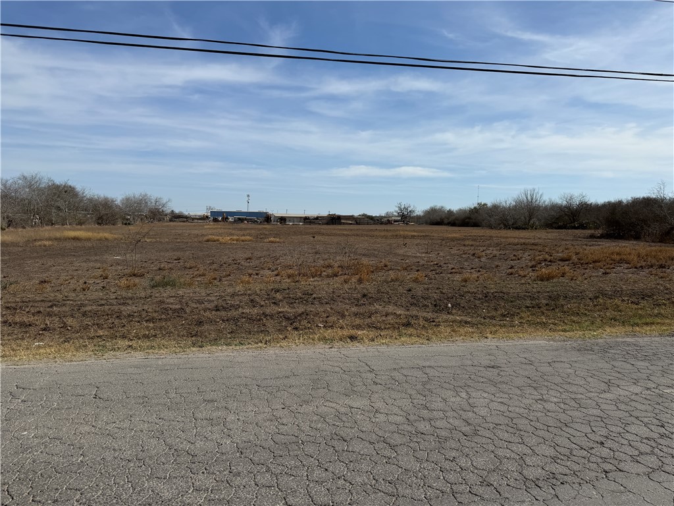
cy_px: 253
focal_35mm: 24
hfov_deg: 71.6
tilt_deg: -3.3
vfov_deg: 56.8
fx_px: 467
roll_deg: -2.2
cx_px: 337
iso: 80
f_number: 1.78
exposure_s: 1/9091
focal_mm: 6.76
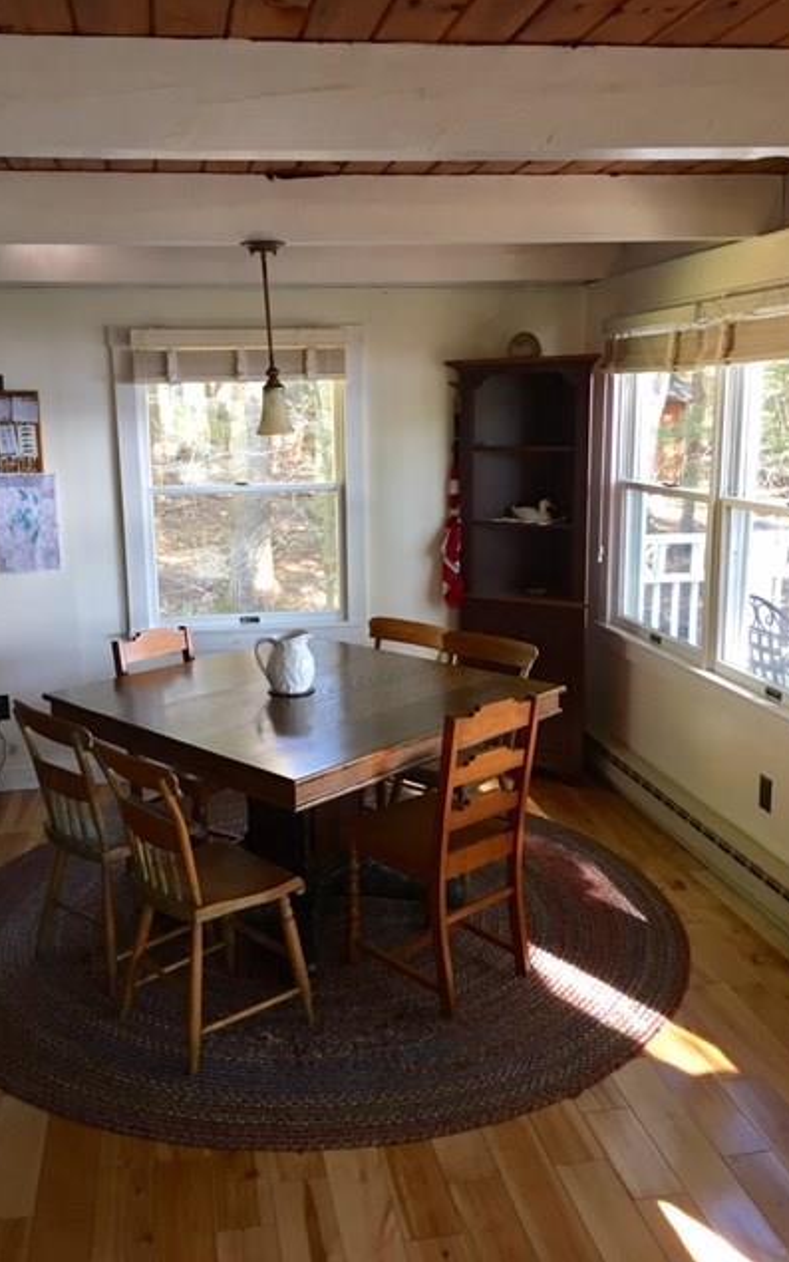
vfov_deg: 61.2
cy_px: 628
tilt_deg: -12.2
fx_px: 1066
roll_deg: +1.1
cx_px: 340
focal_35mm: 31
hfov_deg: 40.5
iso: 80
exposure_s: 1/15
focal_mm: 4.15
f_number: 2.2
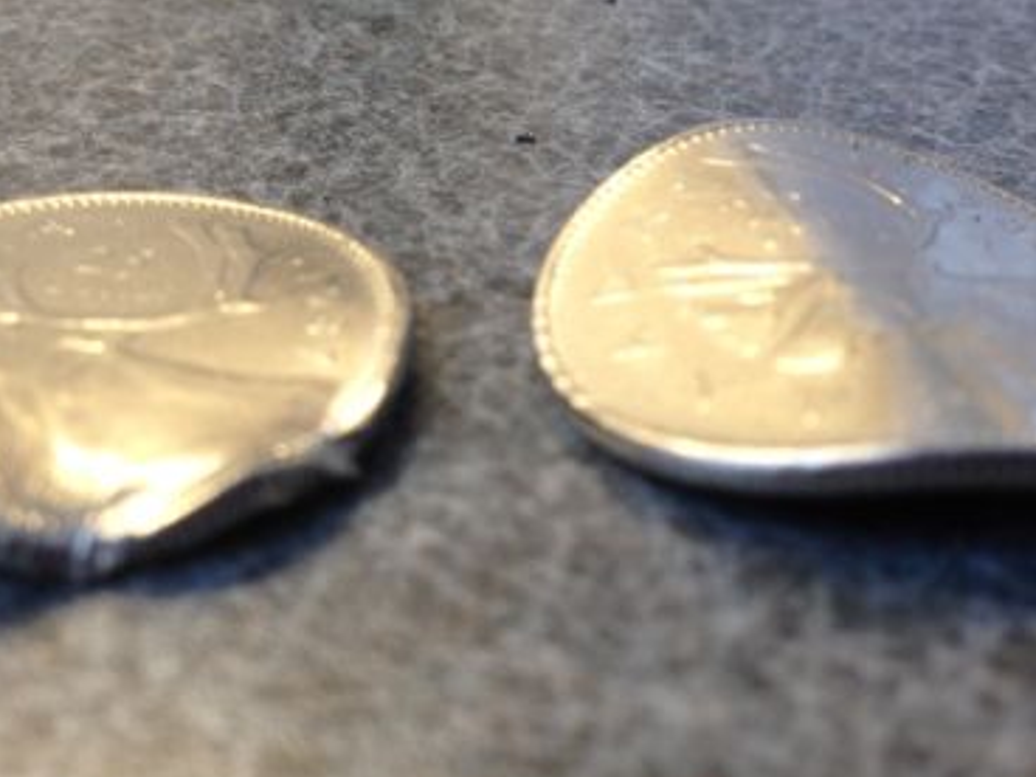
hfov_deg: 33.7
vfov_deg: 25.6
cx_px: 450
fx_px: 1706
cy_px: 450
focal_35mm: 57
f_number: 2.4
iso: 80
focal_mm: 4.28
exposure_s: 1/20
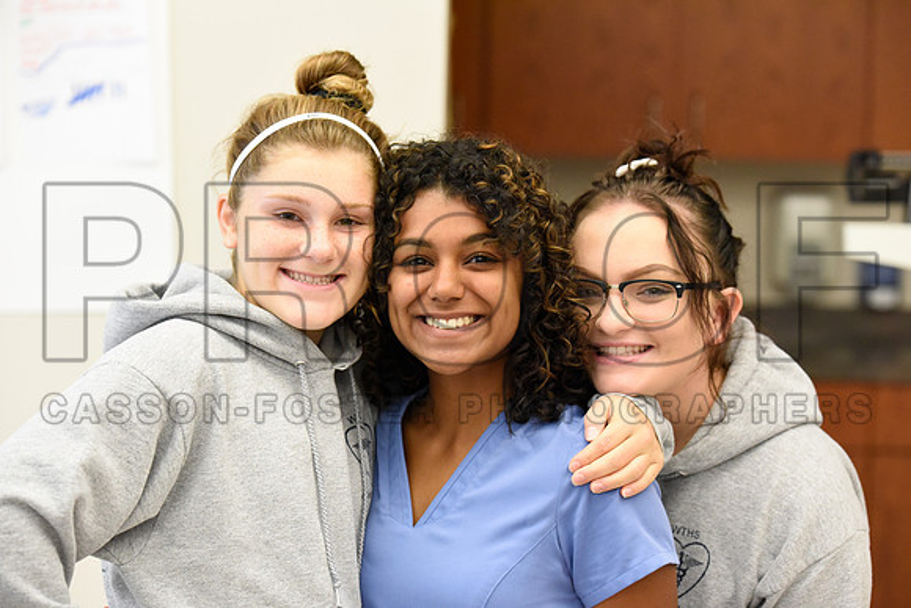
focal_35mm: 98
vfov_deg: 14.0
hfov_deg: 20.8
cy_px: 304
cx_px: 456
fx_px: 2480
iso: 7200
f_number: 4
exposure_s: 1/320
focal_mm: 98
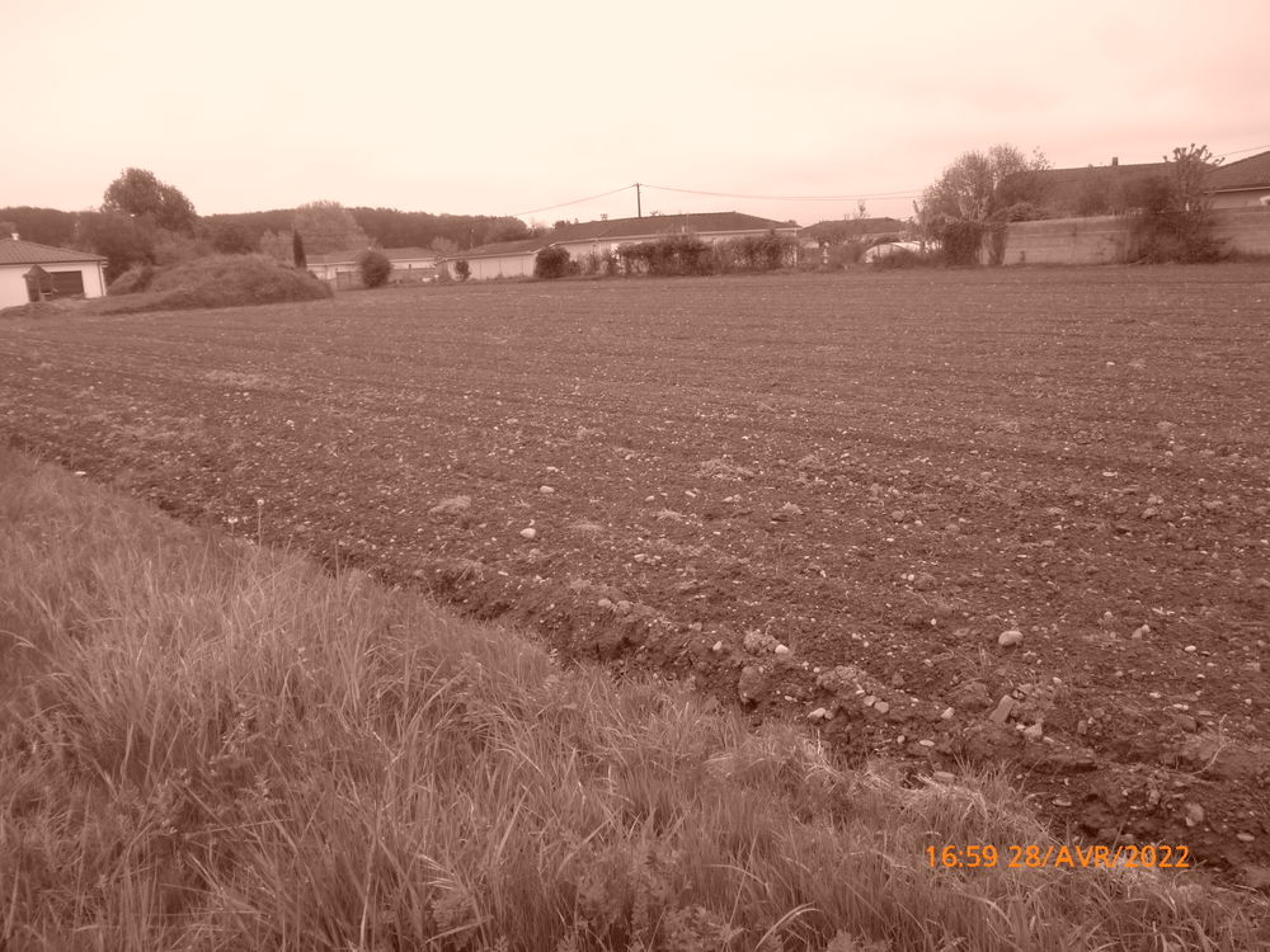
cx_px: 635
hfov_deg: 63.4
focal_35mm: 28
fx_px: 1027
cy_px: 476
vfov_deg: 49.7
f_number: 3.1
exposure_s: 1/100
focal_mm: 5
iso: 100
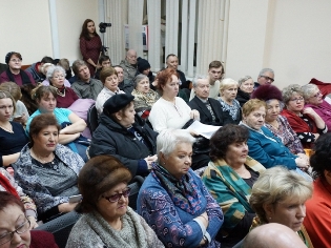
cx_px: 142
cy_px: 138
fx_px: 392
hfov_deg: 45.7
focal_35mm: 41
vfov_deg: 35.1
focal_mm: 20
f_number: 5
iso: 2000
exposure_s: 1/100
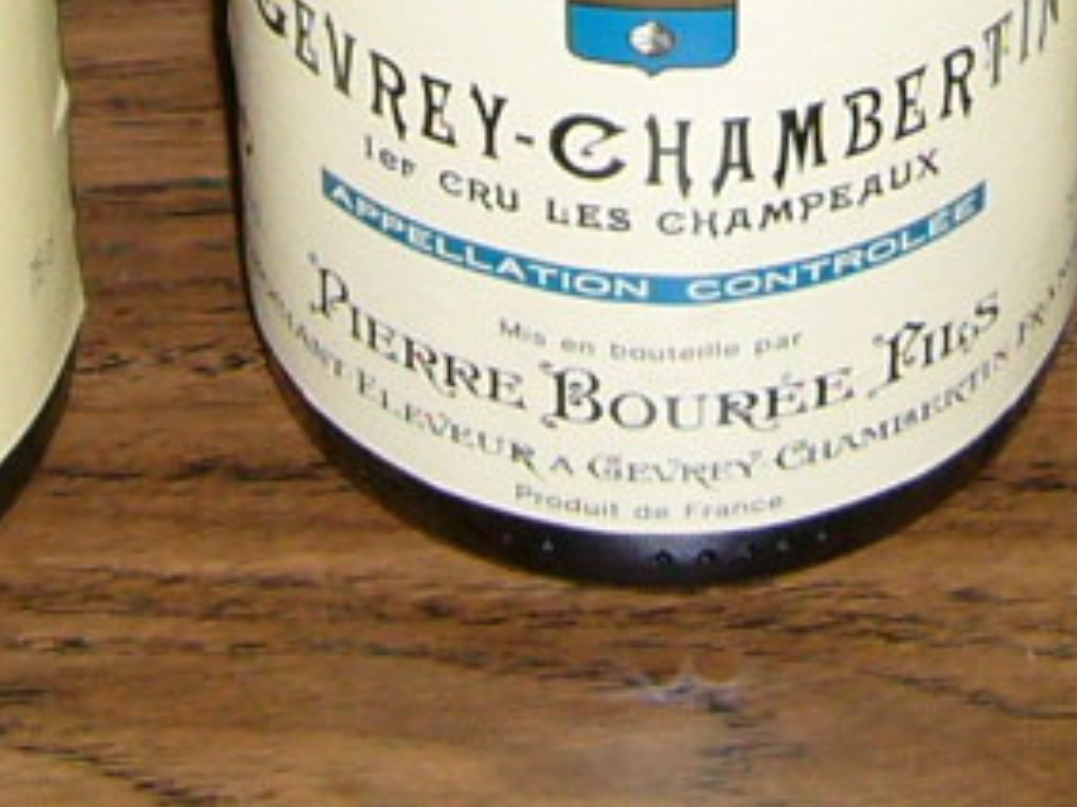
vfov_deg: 7.2
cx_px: 690
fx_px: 6129
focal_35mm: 197
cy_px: -1012
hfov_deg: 10.0
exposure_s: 1/60
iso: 100
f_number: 2.8
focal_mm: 5.8
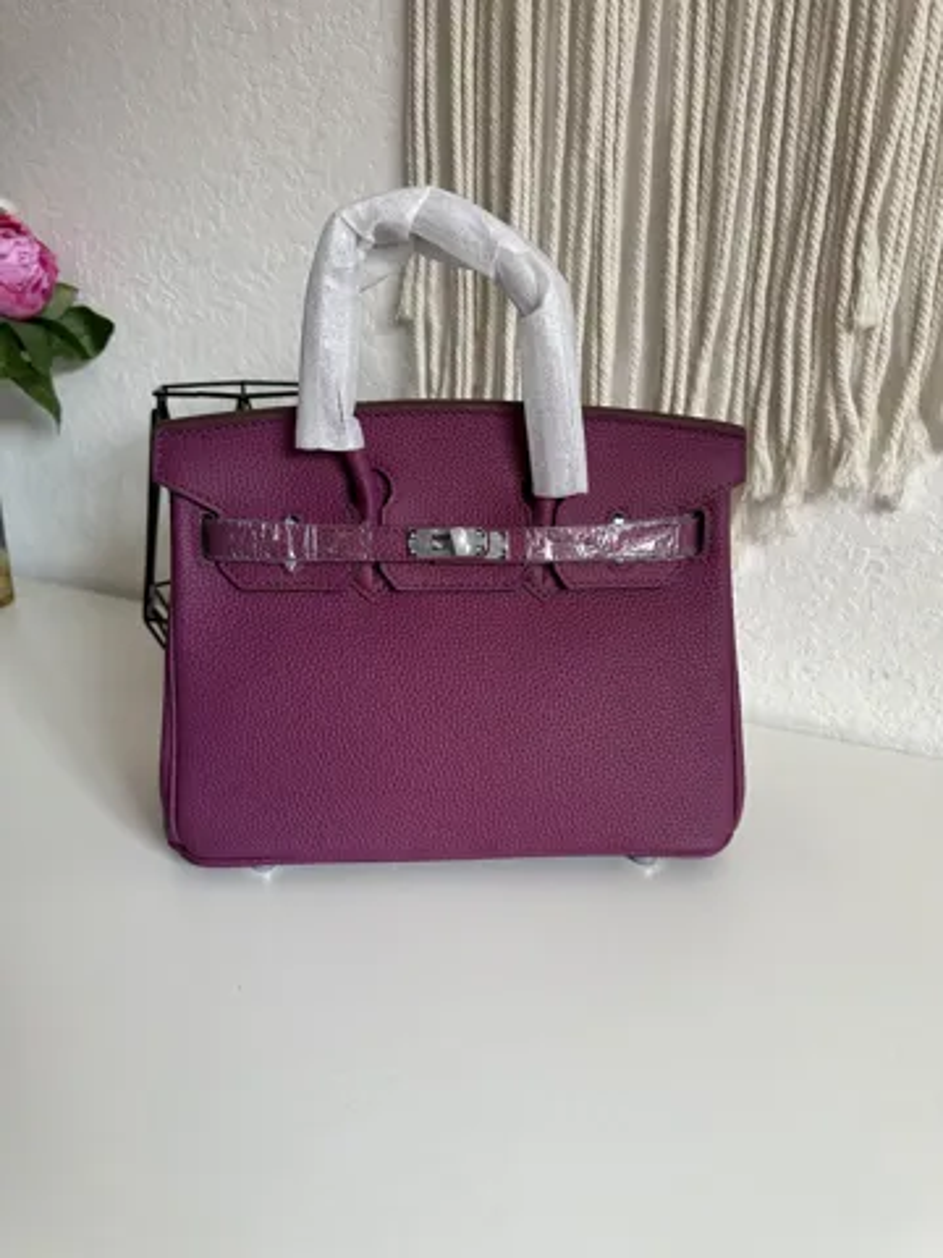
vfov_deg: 71.6
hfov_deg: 56.8
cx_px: 472
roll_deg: -1.4
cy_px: 629
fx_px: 872
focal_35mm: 24
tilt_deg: -19.2
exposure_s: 1/121
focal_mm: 6.86
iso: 160
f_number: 1.78
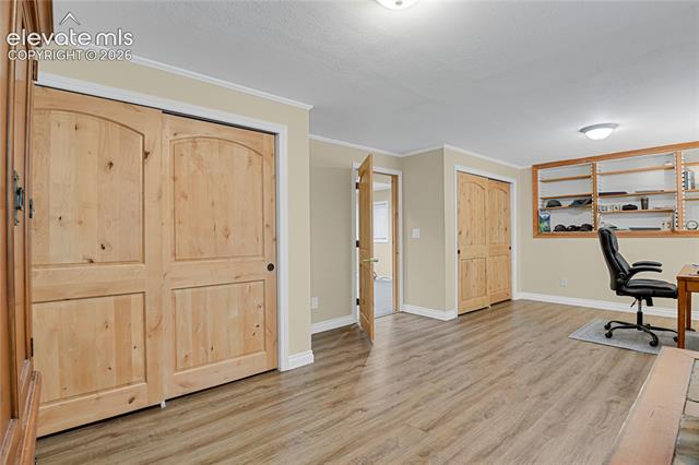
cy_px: 232
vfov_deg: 70.4
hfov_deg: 93.3
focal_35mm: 17
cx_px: 350
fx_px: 330
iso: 250
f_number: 8
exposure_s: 5
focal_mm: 17
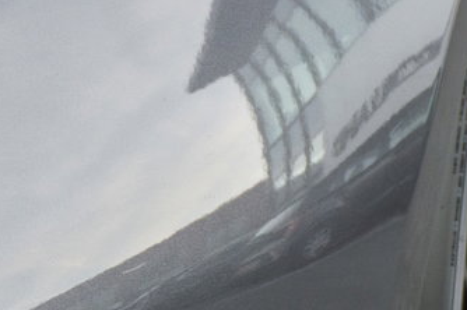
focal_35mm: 233
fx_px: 3020
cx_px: -375
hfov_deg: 8.5
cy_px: 14
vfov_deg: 5.9
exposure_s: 1/160
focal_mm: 32
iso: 500
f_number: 5
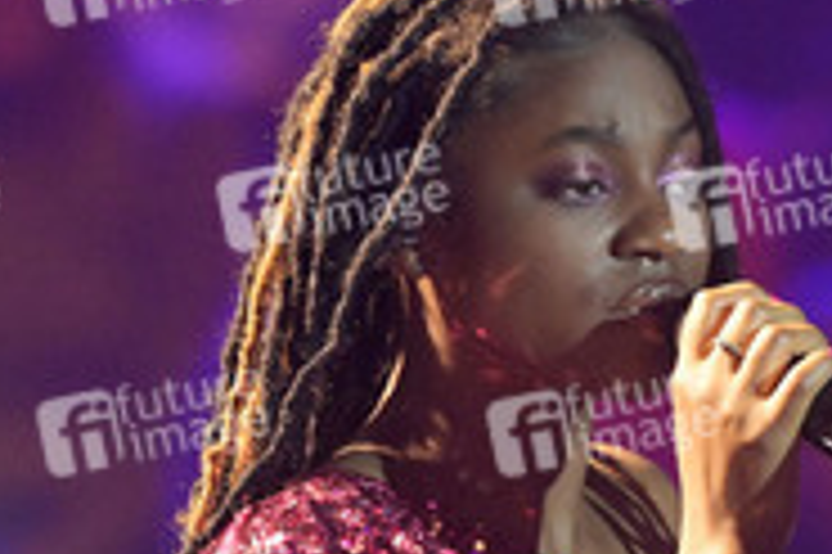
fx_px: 23621
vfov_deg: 1.3
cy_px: 536
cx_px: 663
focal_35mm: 1023
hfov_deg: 2.0
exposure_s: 1/320
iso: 12800
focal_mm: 420
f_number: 5.6
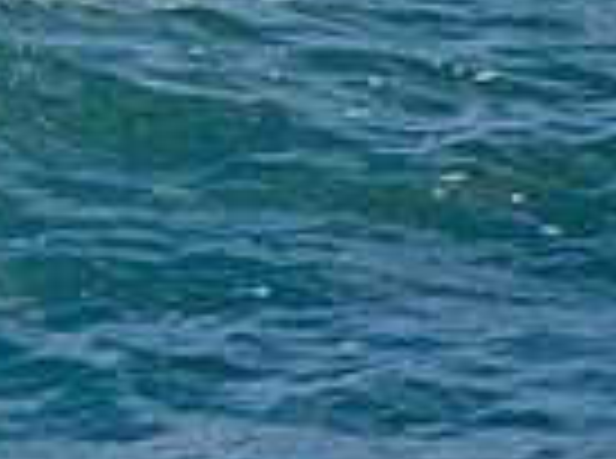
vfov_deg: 0.6
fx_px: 44389
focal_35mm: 2501
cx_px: -558
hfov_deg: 0.8
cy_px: -20
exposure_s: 1/1250
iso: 180
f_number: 5.6
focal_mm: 500
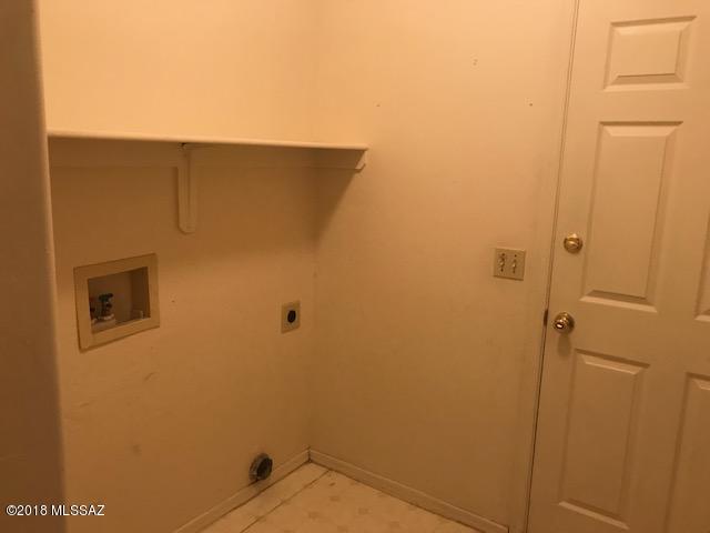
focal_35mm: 28
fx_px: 574
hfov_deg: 63.4
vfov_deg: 49.7
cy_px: 266
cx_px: 355
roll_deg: -1.5
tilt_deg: -9.5
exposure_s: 1/15
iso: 50
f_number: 1.8
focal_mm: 3.99
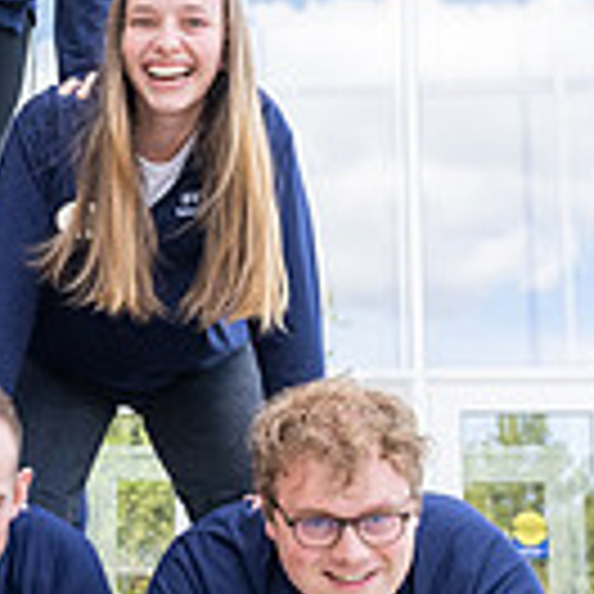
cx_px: -50
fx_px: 1864
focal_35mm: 96
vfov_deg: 18.1
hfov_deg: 17.5
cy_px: 274
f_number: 7.1
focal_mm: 24
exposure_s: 1/250
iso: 800
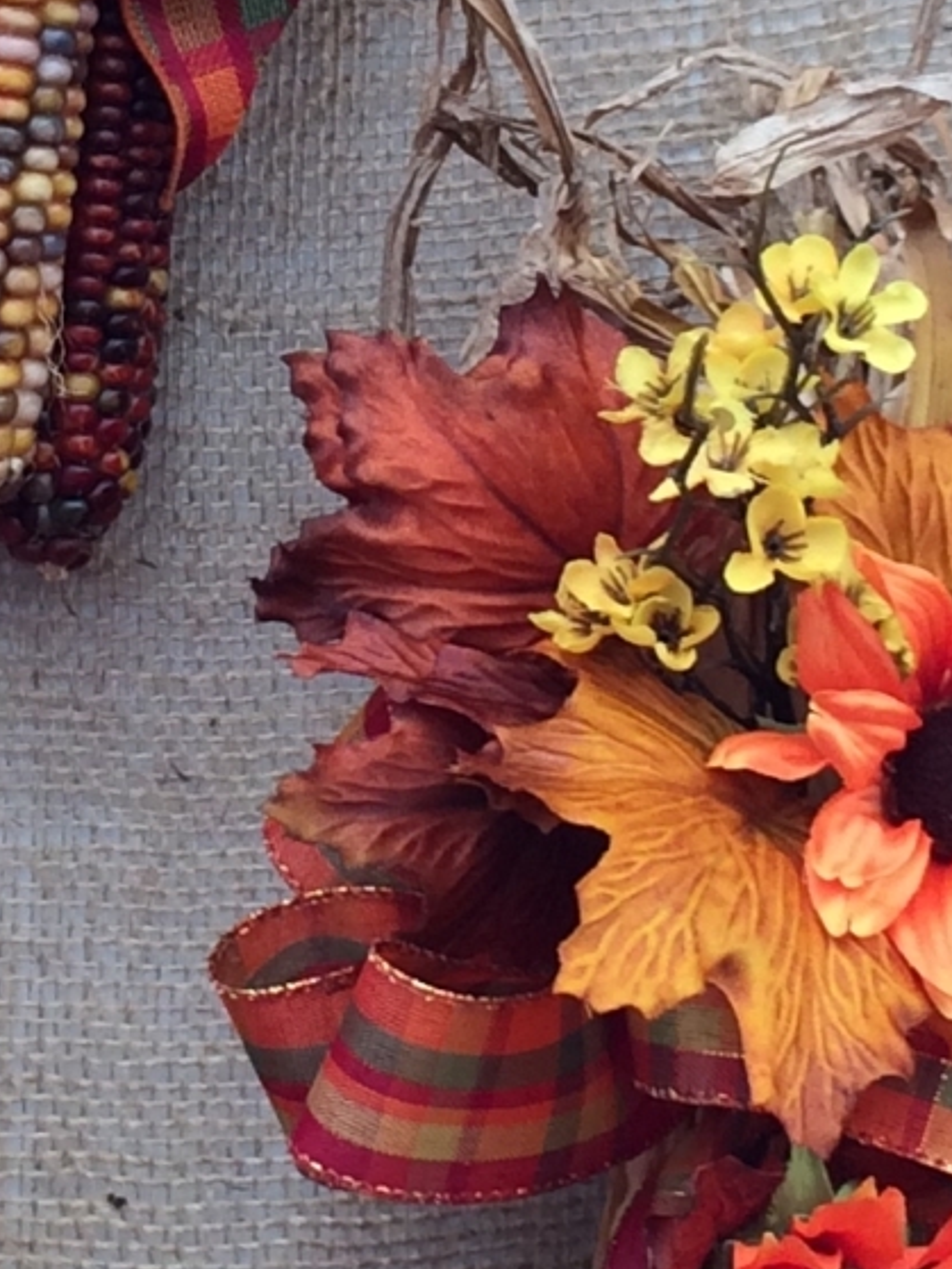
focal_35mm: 133
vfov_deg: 14.7
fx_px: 4873
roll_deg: -0.5
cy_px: 132
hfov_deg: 11.1
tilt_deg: +1.7
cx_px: 120
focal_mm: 4.15
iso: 32
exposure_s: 1/225
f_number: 2.2
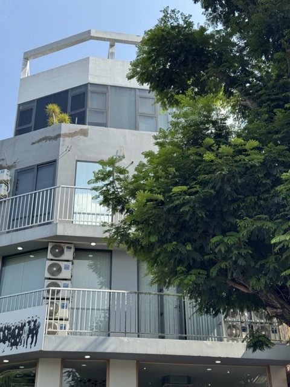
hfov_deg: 30.3
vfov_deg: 39.7
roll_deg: +1.5
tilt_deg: +31.0
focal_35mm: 48
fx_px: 536
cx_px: 145
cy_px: 194
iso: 64
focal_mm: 6.76
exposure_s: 1/2331
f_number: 1.78
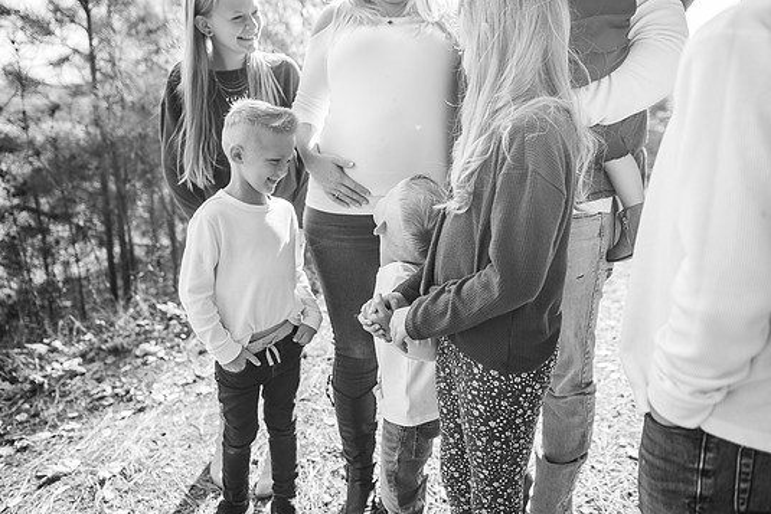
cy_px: 241
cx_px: 382
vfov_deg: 49.6
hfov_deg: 69.4
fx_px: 557
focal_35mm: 26
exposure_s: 1/640
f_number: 2.8
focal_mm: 24
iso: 100
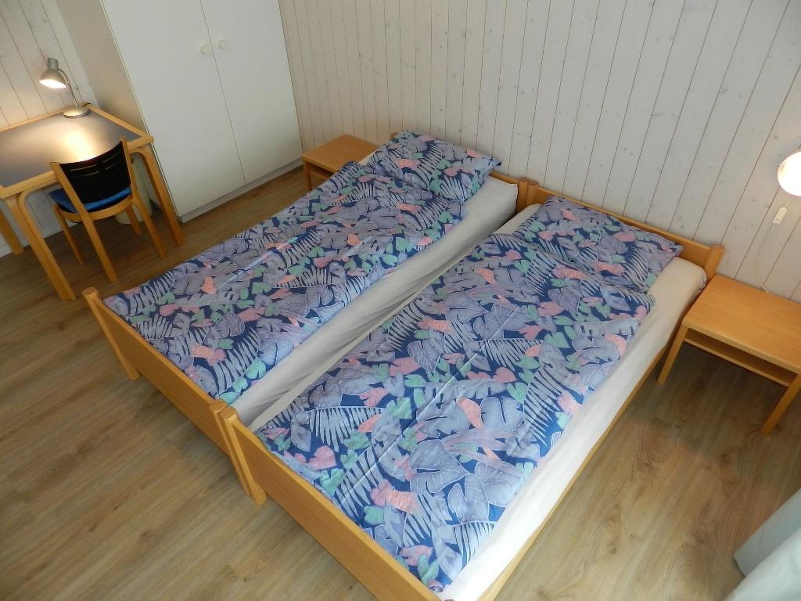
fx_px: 532
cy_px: 300
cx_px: 400
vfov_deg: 58.9
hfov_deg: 73.9
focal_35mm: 23
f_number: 3.4
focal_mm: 4
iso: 200
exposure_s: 1/30
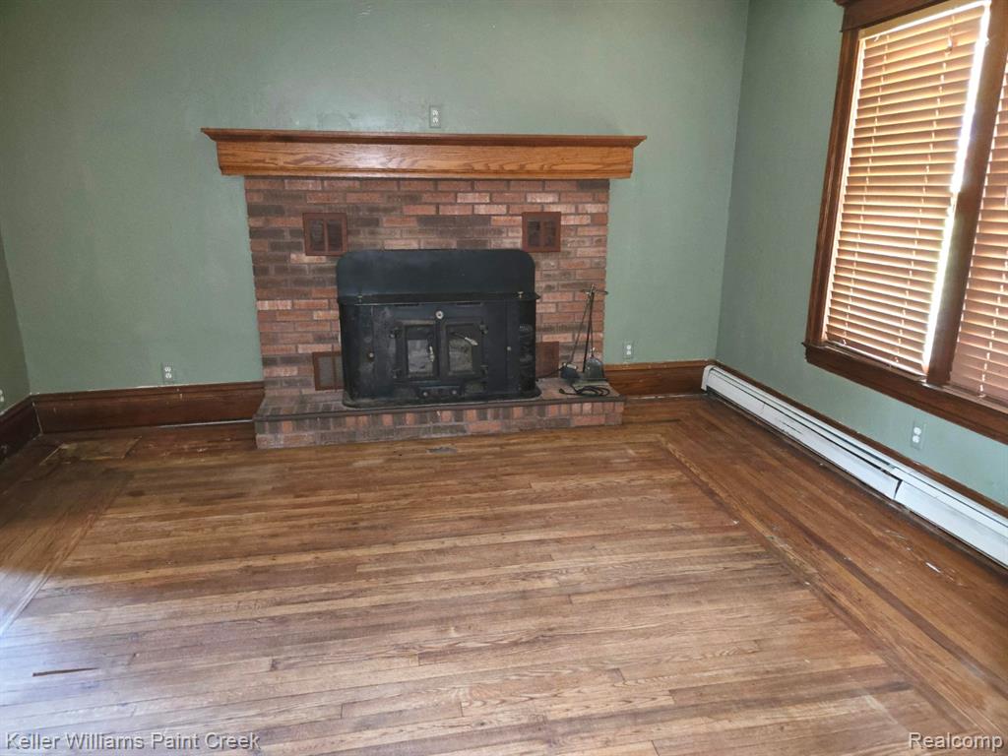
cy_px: 378
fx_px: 670
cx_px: 504
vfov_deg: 58.9
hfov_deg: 73.9
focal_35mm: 23
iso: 500
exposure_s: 1/12
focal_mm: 5.4
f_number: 1.8
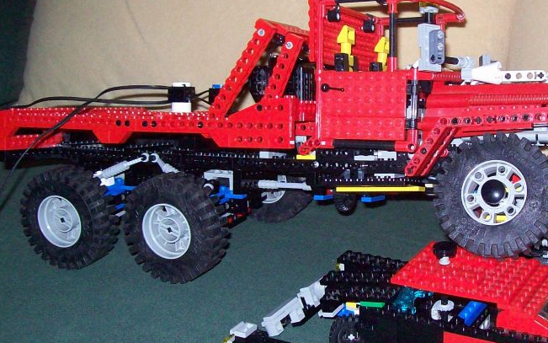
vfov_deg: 21.6
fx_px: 896
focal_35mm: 60
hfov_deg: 33.7
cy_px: 143
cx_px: 370
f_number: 2.7
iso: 200
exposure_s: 1/64
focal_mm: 6
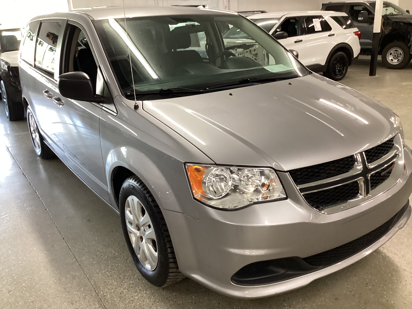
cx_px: 206
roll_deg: +2.8
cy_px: 154
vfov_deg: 45.4
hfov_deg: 58.4
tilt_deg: -23.0
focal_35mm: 31
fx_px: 369
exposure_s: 1/60
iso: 200
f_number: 2.4
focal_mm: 3.3
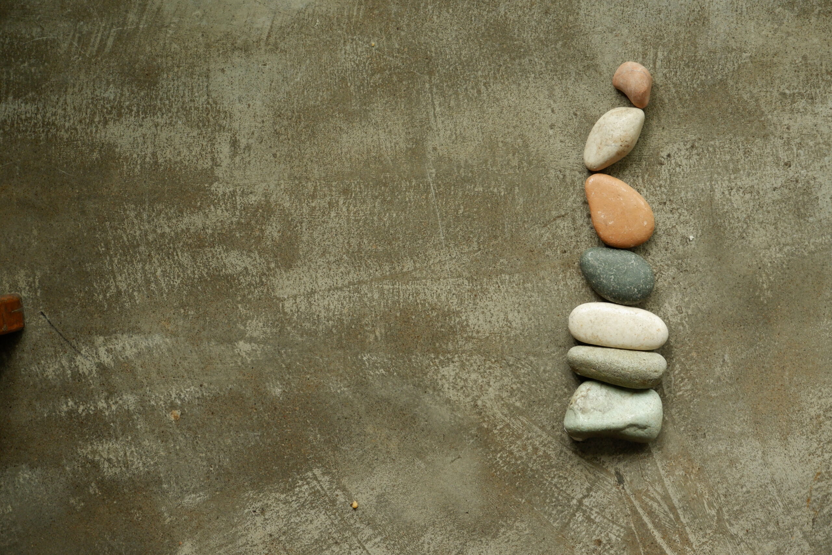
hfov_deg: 29.7
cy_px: 278
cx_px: 416
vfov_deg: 20.0
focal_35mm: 68
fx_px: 1572
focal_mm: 45
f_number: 5.6
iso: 1250
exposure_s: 1/80
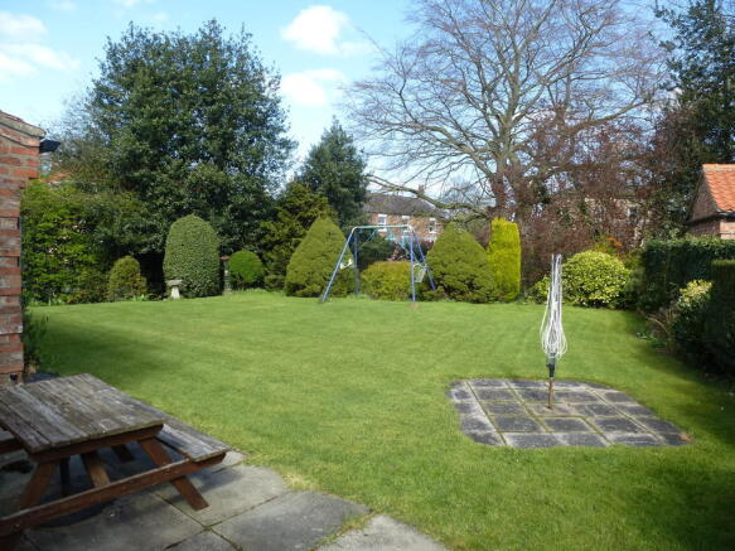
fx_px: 509
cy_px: 276
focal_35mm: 24
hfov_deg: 71.6
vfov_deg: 56.8
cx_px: 368
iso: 100
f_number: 4
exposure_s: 1/200
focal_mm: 4.3
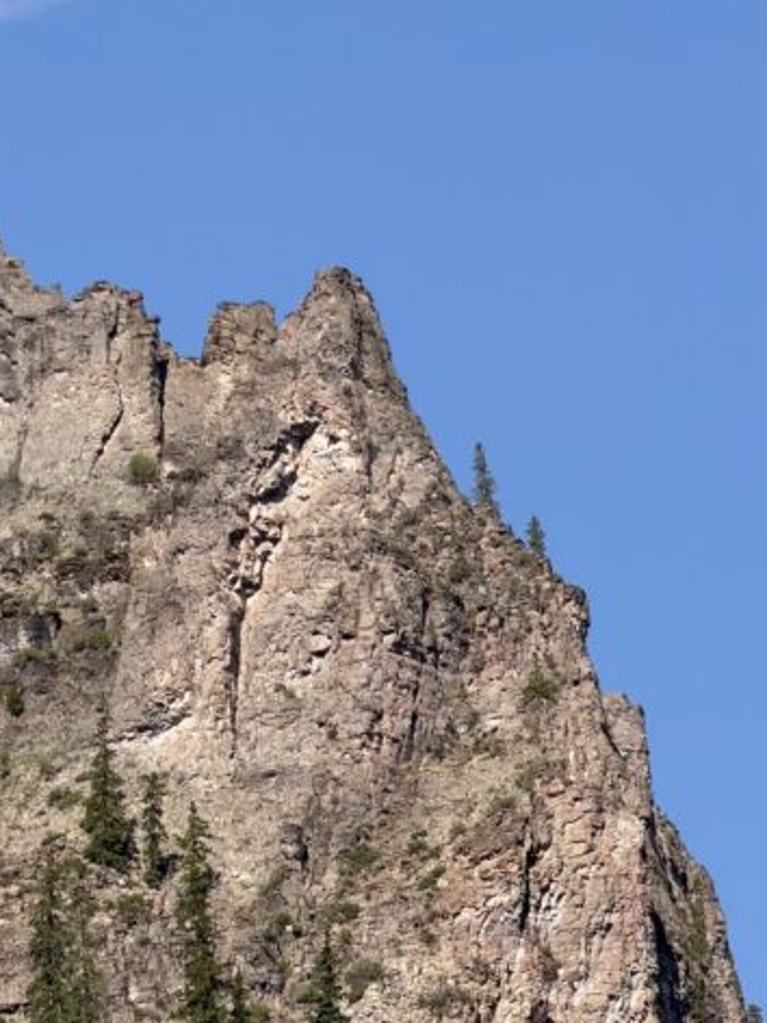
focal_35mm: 434
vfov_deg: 4.6
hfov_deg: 3.4
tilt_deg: +24.9
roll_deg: +1.0
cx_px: 98
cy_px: 65
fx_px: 12822
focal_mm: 16.89
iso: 32
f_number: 2.8
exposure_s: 1/639
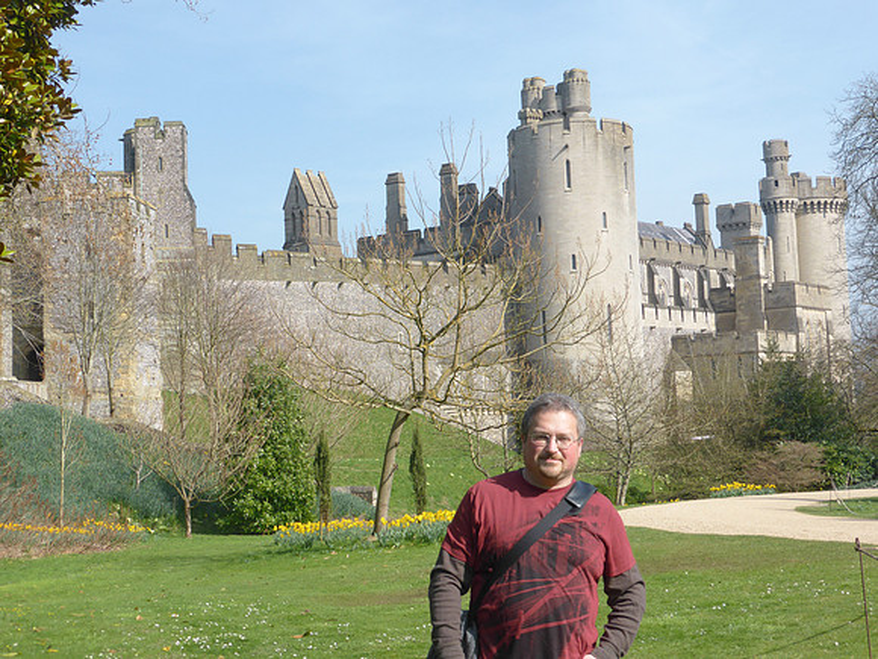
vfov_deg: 27.5
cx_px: 439
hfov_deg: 36.2
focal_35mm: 53
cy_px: 330
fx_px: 1344
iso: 100
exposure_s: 1/640
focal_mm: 9
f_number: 4.4
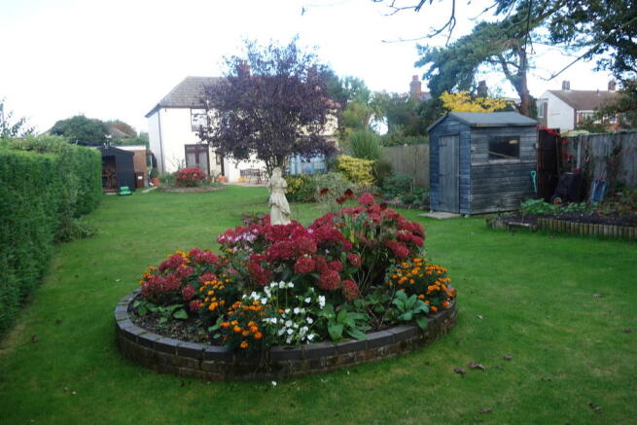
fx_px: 496
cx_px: 318
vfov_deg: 46.4
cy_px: 212
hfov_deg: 65.5
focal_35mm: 28
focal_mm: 10.4
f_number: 4.5
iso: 125
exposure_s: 1/100
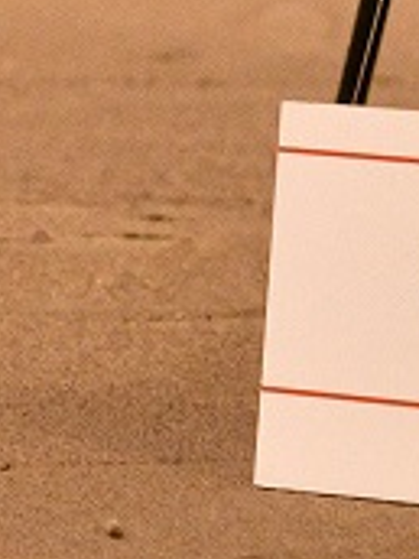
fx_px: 7166
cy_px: -754
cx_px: 123
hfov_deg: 3.3
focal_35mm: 444
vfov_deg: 4.4
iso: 1600
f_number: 5.6
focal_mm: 38
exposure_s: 1/60
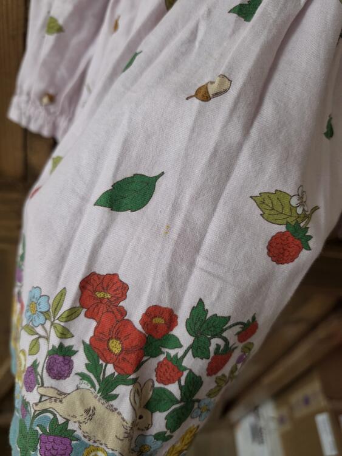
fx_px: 303
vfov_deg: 73.9
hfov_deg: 58.9
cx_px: 171
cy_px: 228
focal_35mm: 23
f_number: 1.4
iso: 200
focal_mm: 6.5
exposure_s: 1/120
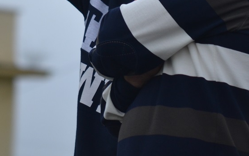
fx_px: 4516
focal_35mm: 665
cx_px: 107
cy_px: -33
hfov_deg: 3.2
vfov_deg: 2.0
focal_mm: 175
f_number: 5.3
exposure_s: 1/1000
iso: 400
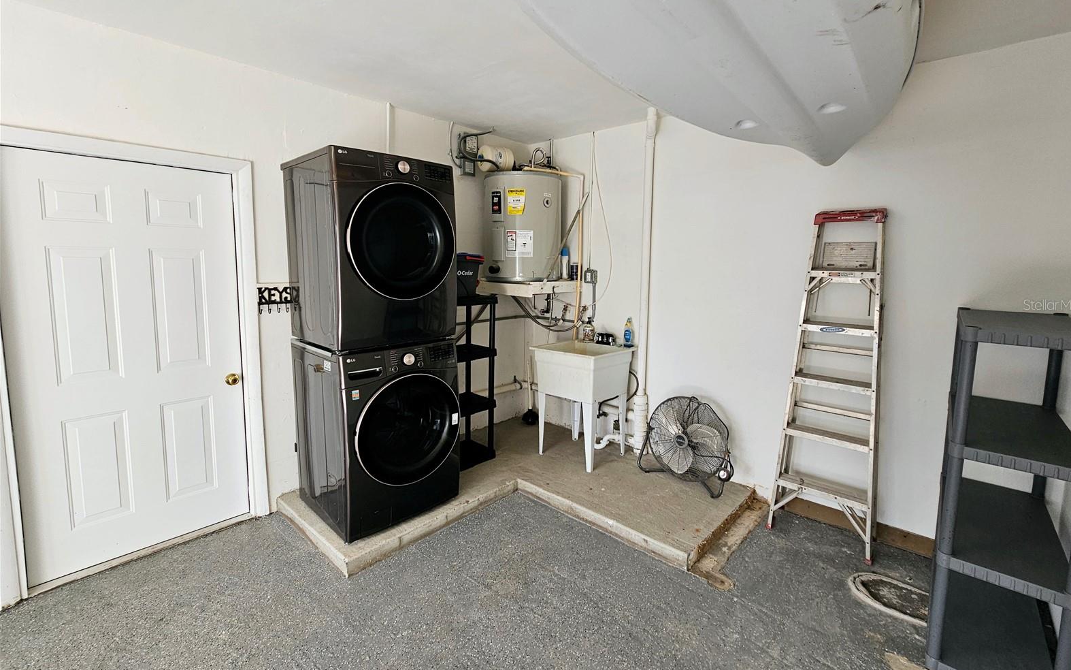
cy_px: 305
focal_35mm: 14
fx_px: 409
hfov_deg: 105.3
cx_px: 543
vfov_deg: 78.5
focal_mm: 2.2
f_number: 2.2
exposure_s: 1/164
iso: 50
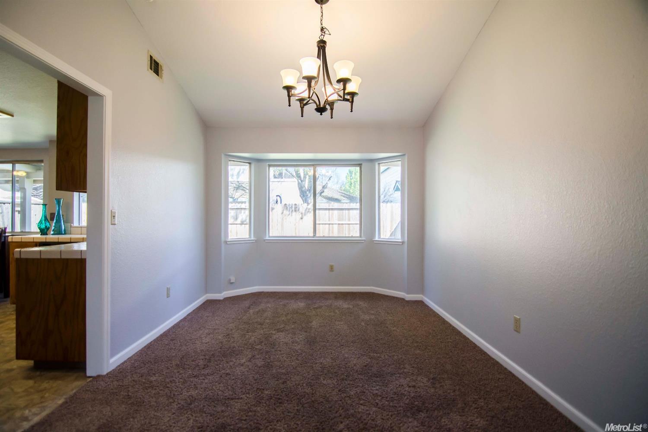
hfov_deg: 95.0
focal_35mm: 16
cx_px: 324
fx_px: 297
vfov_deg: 72.0
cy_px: 216
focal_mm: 11
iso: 320
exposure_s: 1/125
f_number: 2.8
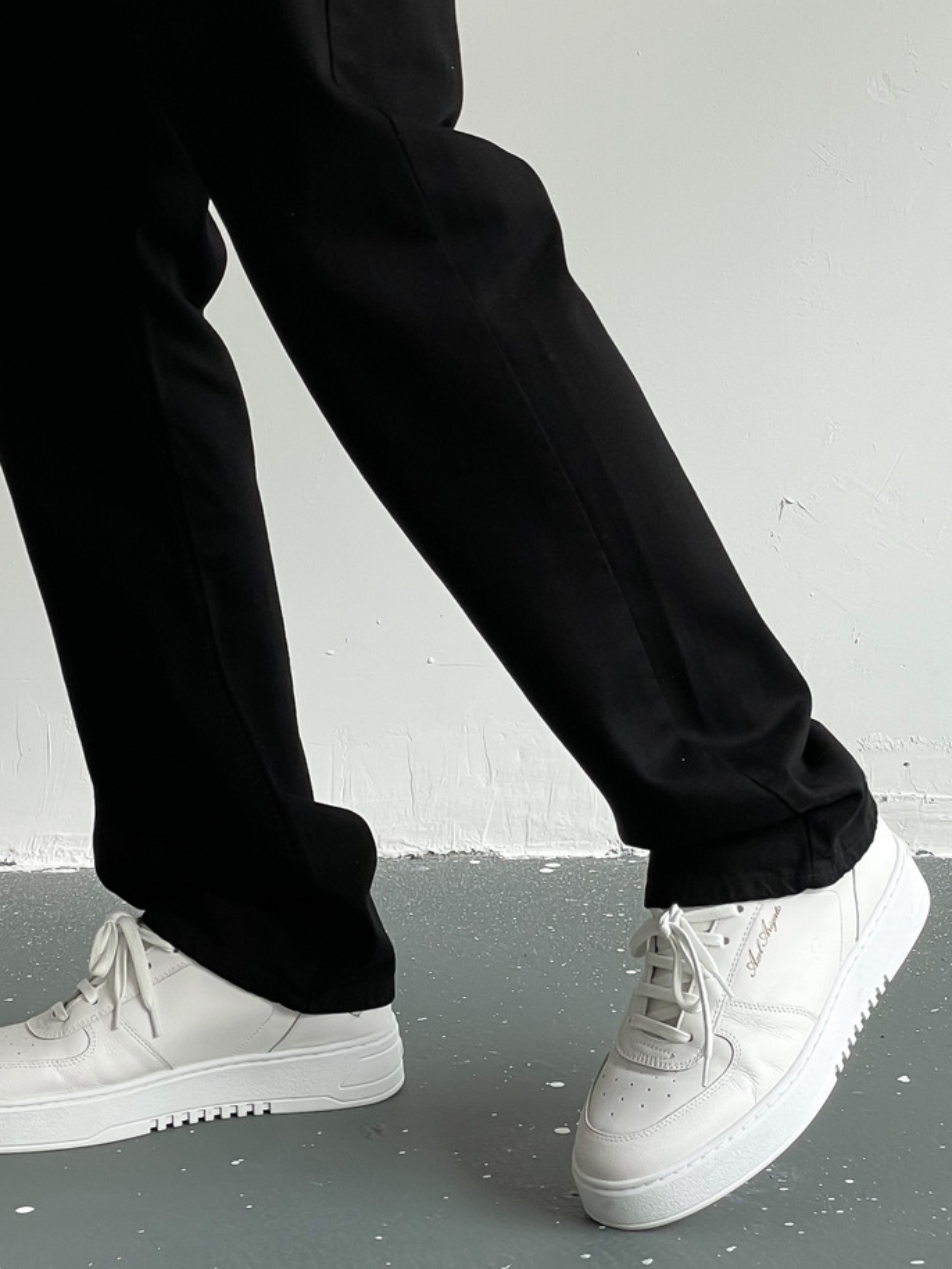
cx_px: 383
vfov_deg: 21.2
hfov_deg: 16.2
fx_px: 3335
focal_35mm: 91
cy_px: 182
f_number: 2
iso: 40
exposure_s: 1/120
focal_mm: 6
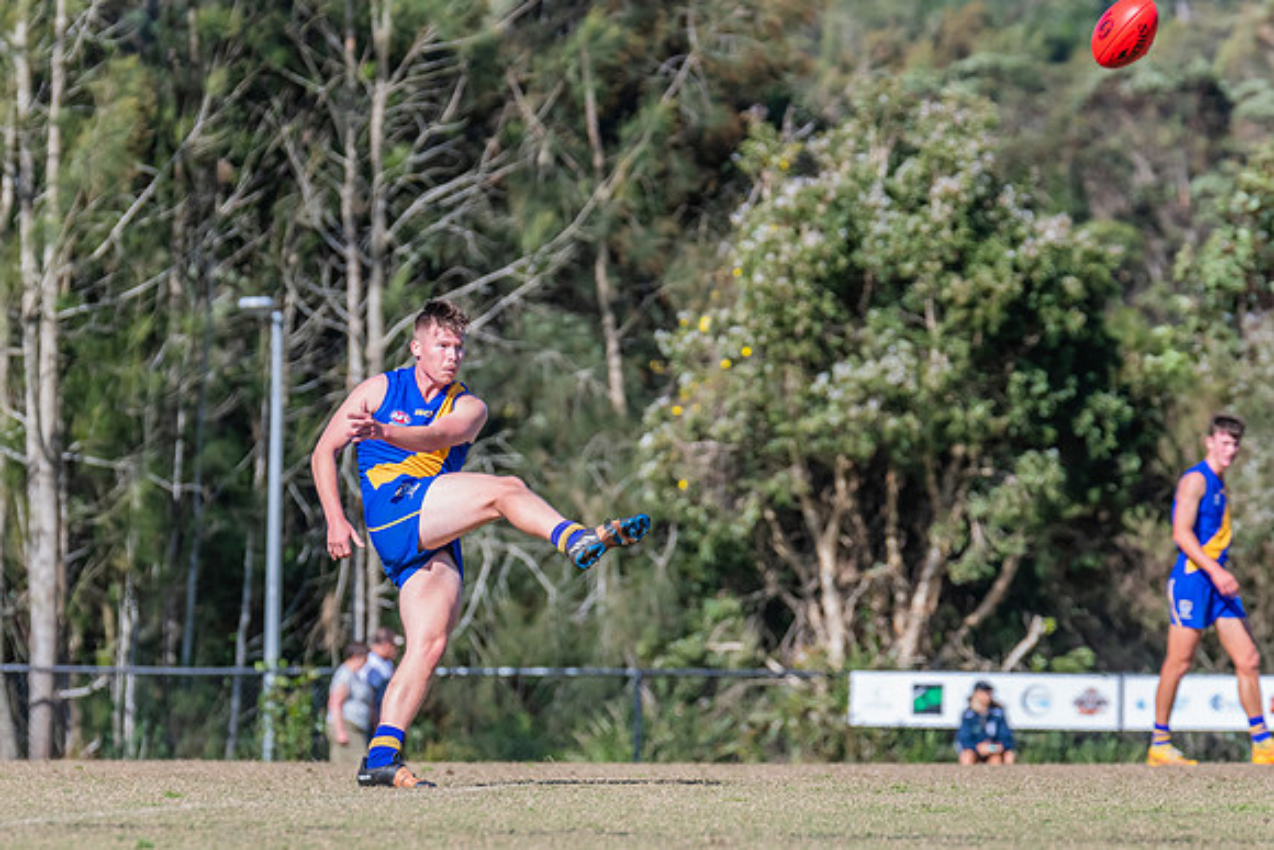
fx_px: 13201
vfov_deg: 3.7
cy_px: 516
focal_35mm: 373
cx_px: 474
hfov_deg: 5.5
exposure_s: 1/2000
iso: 800
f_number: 7.1
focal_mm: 290
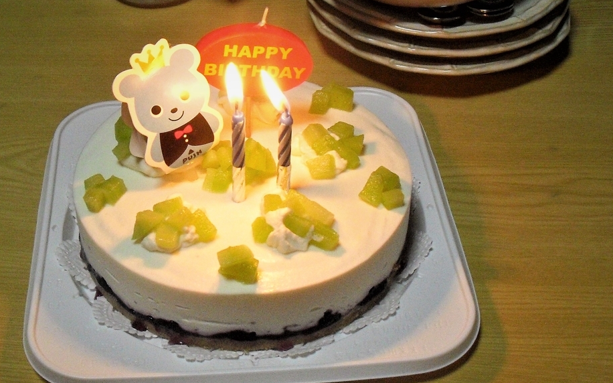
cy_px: 262
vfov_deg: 25.7
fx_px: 835
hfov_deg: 40.1
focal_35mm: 50
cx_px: 247
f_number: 3.1
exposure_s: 1/60
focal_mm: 6.3
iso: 400
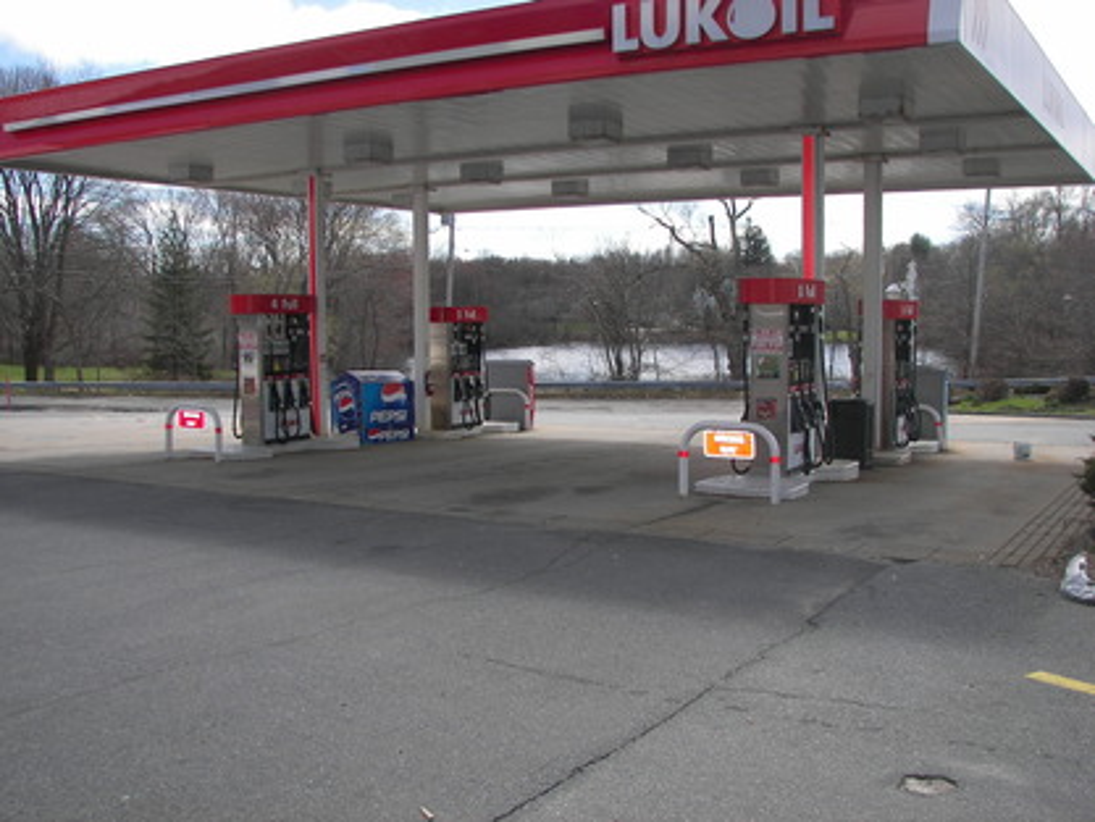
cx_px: 548
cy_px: 411
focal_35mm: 36
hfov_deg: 51.3
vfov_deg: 39.7
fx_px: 1139
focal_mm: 6
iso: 50
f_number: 2.8
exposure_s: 1/640
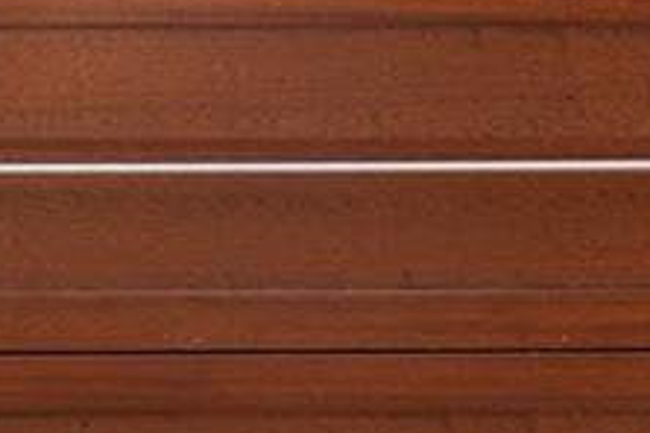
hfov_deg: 15.3
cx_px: -726
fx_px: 1823
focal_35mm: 101
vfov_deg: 11.6
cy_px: -541
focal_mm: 14
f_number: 5.6
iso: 400
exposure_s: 1/50
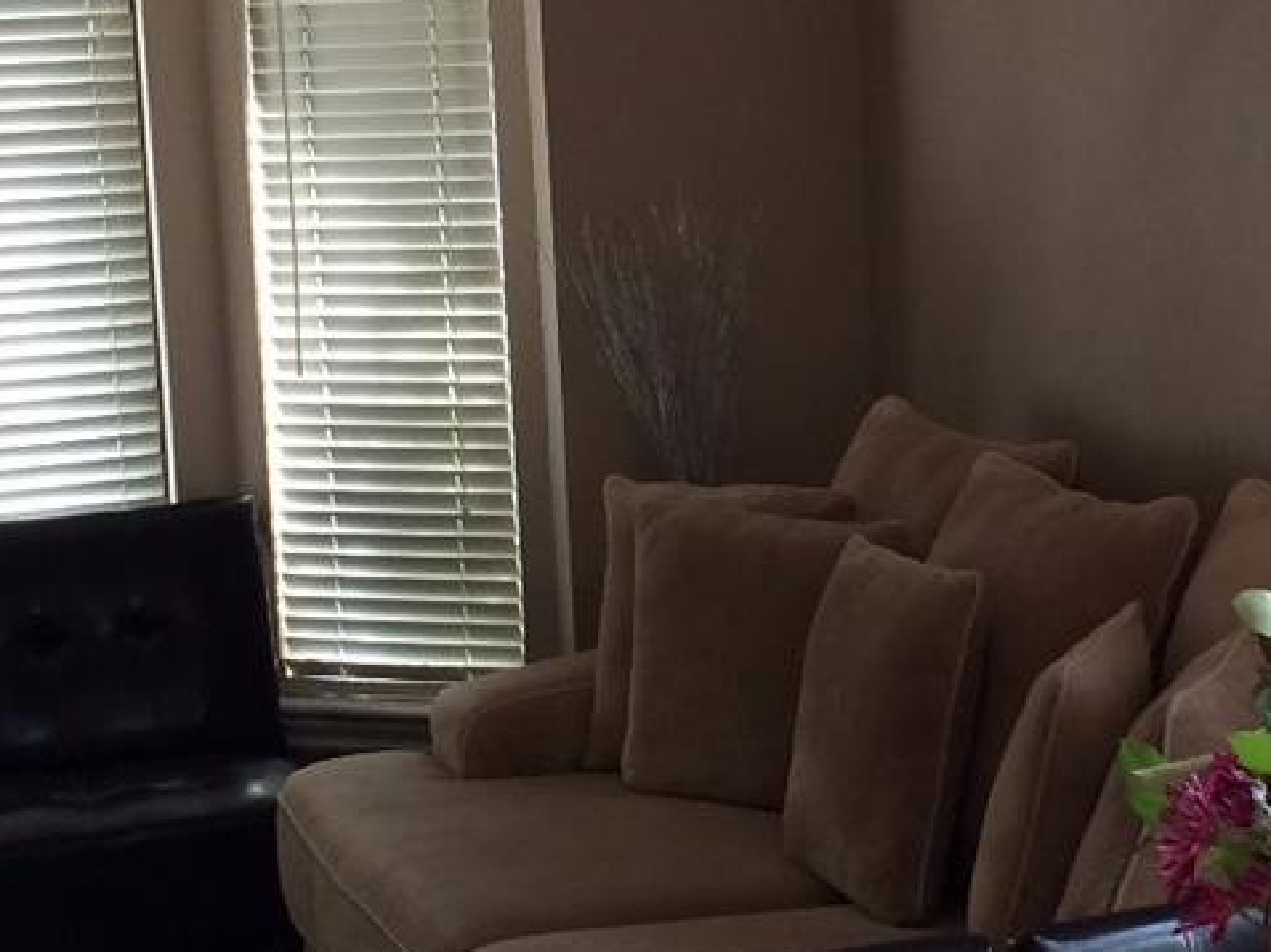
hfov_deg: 21.4
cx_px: 928
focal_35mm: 91
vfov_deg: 16.2
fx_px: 3340
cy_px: 378
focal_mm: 4.15
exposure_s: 1/30
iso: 64
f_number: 2.2
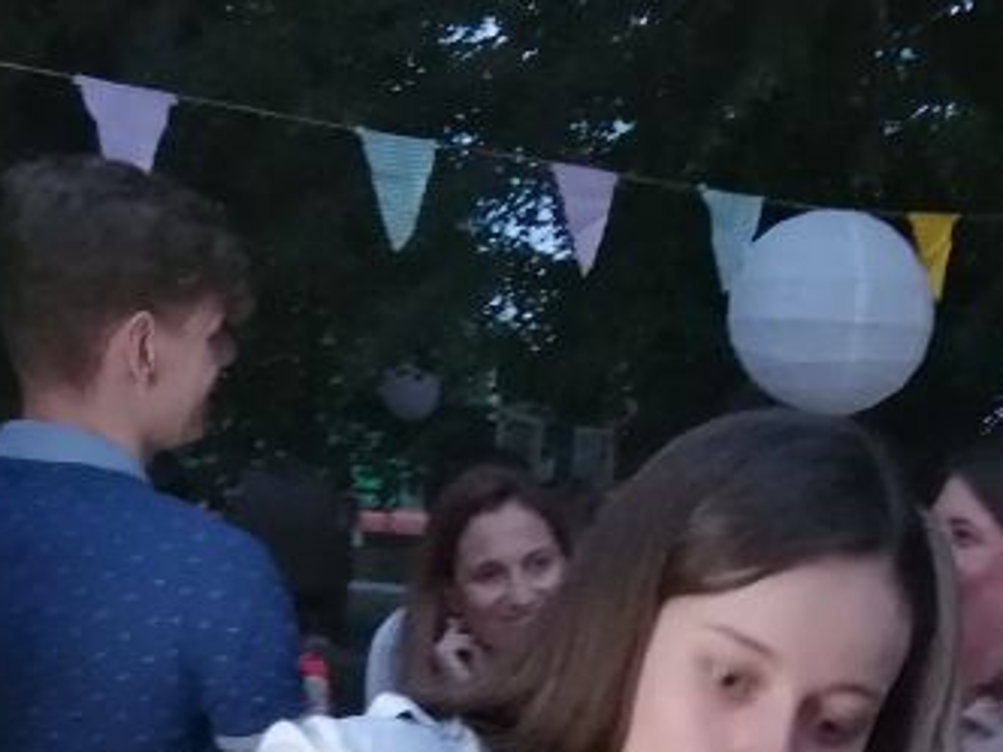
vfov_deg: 14.7
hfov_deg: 20.7
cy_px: 1093
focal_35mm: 94
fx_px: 2724
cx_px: 758
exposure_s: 1/20
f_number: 1.8
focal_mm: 3.64
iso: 320
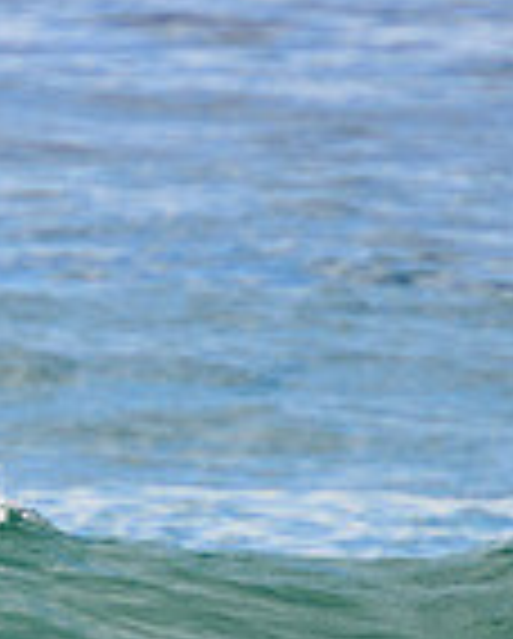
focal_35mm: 2110
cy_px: 576
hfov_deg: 0.7
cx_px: -305
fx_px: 39959
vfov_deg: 0.9
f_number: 5.6
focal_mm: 400
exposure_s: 1/2000
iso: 200
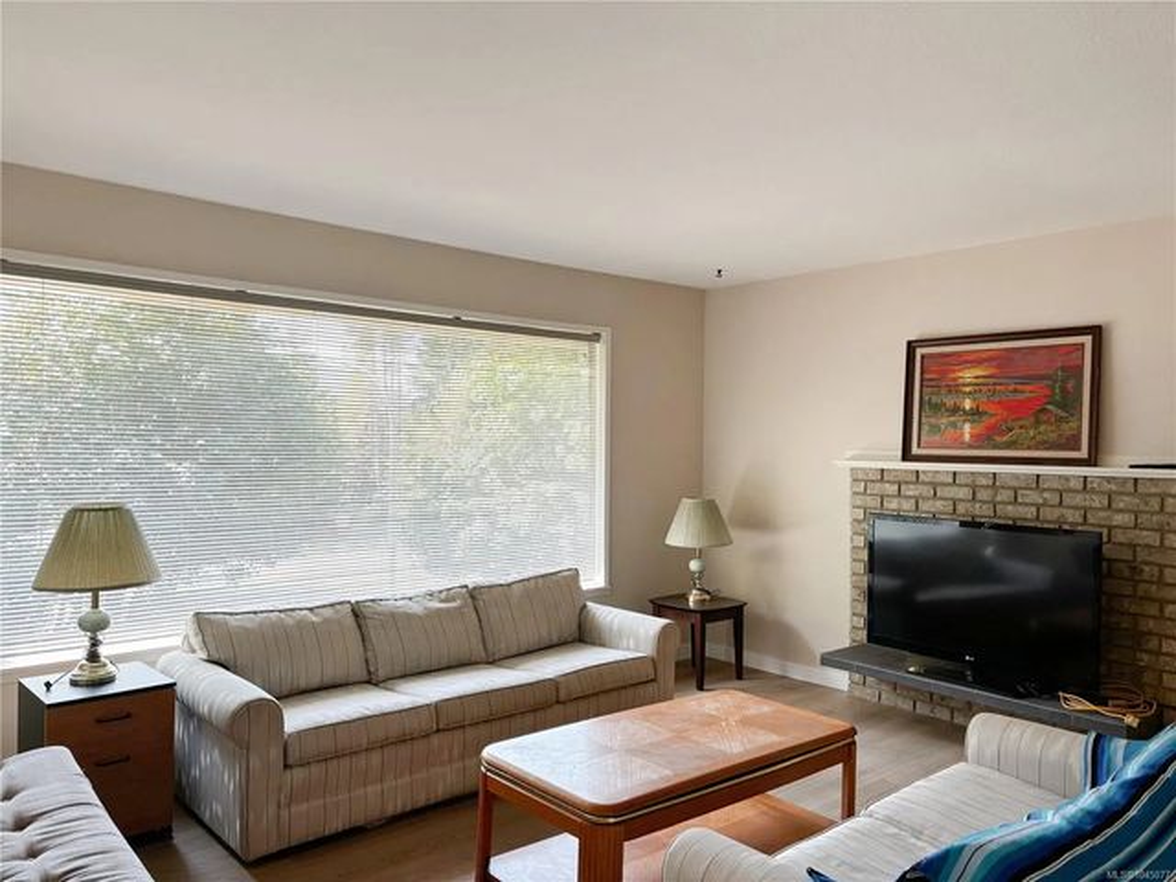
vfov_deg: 53.1
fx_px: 883
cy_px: 441
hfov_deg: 67.3
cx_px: 588
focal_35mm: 26
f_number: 1.6
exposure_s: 1/121
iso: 100
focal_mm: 5.96
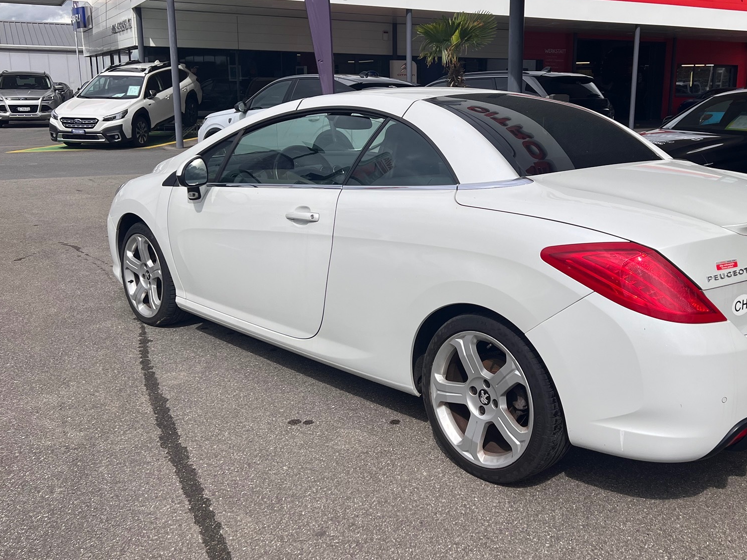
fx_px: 755
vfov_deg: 40.6
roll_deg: +0.4
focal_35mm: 35
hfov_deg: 52.1
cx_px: 465
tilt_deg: -11.6
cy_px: 235
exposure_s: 1/5319
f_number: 1.5
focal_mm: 5.7
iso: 50
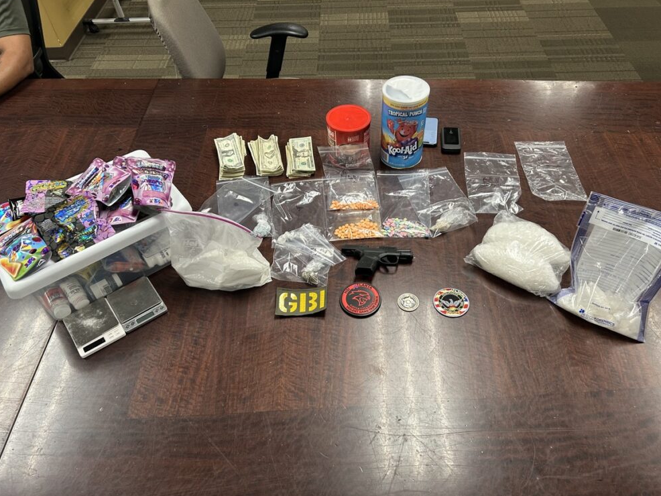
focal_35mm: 27
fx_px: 516
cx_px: 340
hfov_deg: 65.3
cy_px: 253
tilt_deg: -49.0
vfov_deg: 51.4
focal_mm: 5.7
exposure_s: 1/60
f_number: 1.5
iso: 125
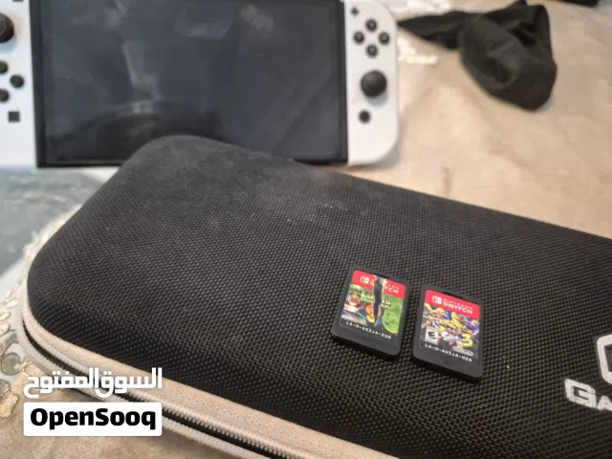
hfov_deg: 73.9
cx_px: 306
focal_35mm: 23
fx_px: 407
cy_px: 230
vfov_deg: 58.9
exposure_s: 1/50
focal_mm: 5.4
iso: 2000
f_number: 1.8
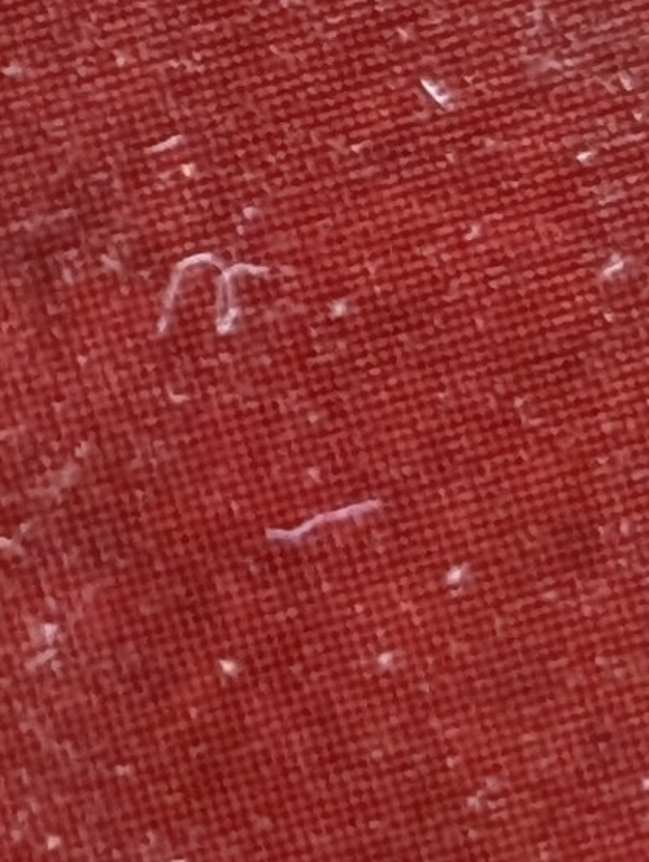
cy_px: -336
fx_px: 8957
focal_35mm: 359
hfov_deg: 4.0
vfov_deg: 5.5
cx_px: -1670
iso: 130
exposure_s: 1/104
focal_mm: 6.9
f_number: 1.68
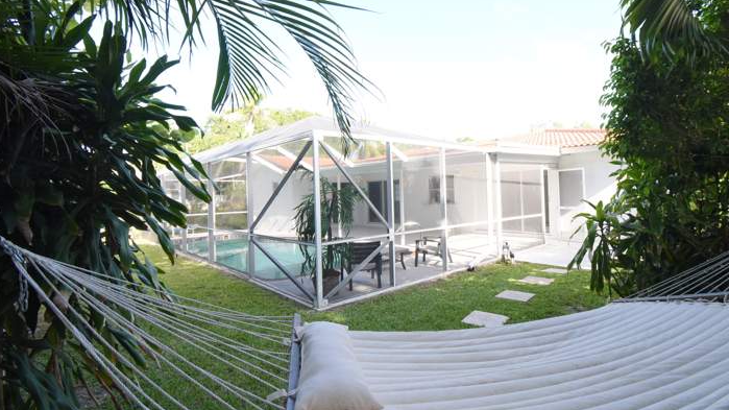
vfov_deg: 60.9
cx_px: 395
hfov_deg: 92.5
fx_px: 348
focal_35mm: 18
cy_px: 190
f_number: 7.1
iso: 400
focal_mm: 10
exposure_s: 1/200
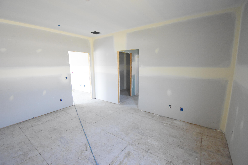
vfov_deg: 77.3
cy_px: 82
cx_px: 124
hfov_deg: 100.4
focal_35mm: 15
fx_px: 103
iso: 3200
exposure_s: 1/125
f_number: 4.5
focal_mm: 10
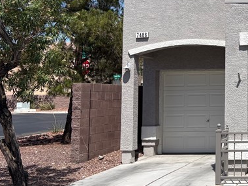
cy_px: 44
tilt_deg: +5.9
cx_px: 315
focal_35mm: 70
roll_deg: +0.7
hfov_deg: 24.5
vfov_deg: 20.8
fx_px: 502
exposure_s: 1/4065
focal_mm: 5.96
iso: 50
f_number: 1.6
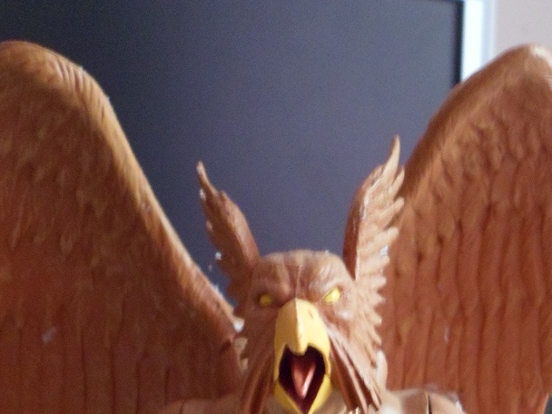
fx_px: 1021
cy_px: 468
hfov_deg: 30.2
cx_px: 324
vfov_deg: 21.6
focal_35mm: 64
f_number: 3.8
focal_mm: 6.6
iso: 400
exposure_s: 1/4
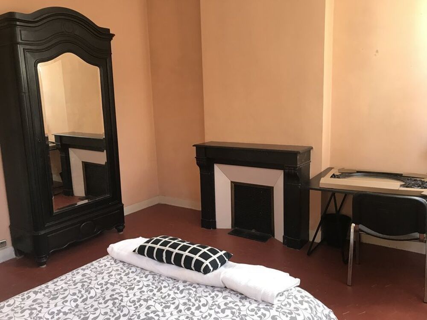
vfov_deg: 49.7
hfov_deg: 63.4
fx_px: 345
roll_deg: +1.5
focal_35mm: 28
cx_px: 214
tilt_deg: -11.6
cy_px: 160
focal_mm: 3.99
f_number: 1.8
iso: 40
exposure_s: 1/33
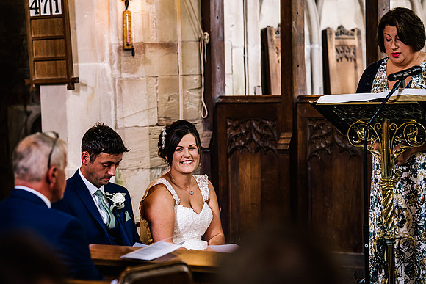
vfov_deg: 10.2
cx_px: 213
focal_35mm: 135
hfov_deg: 15.2
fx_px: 1598
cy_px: 142
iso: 1250
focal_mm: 135
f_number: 2.8
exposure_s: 1/160
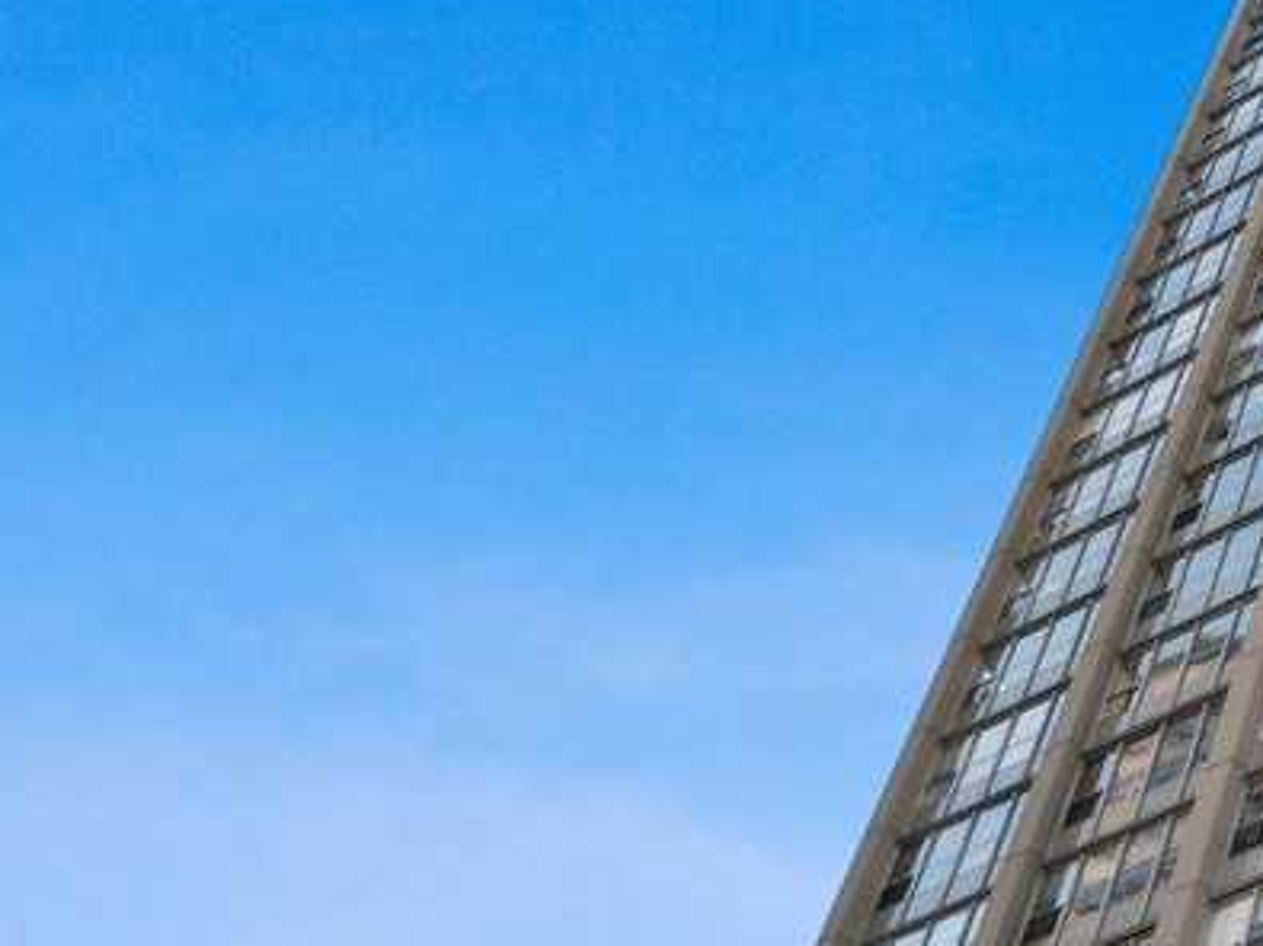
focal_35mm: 51
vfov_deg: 26.9
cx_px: 1970
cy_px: 959
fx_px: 1860
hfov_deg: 25.8
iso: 200
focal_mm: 7
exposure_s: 1/8
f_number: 10
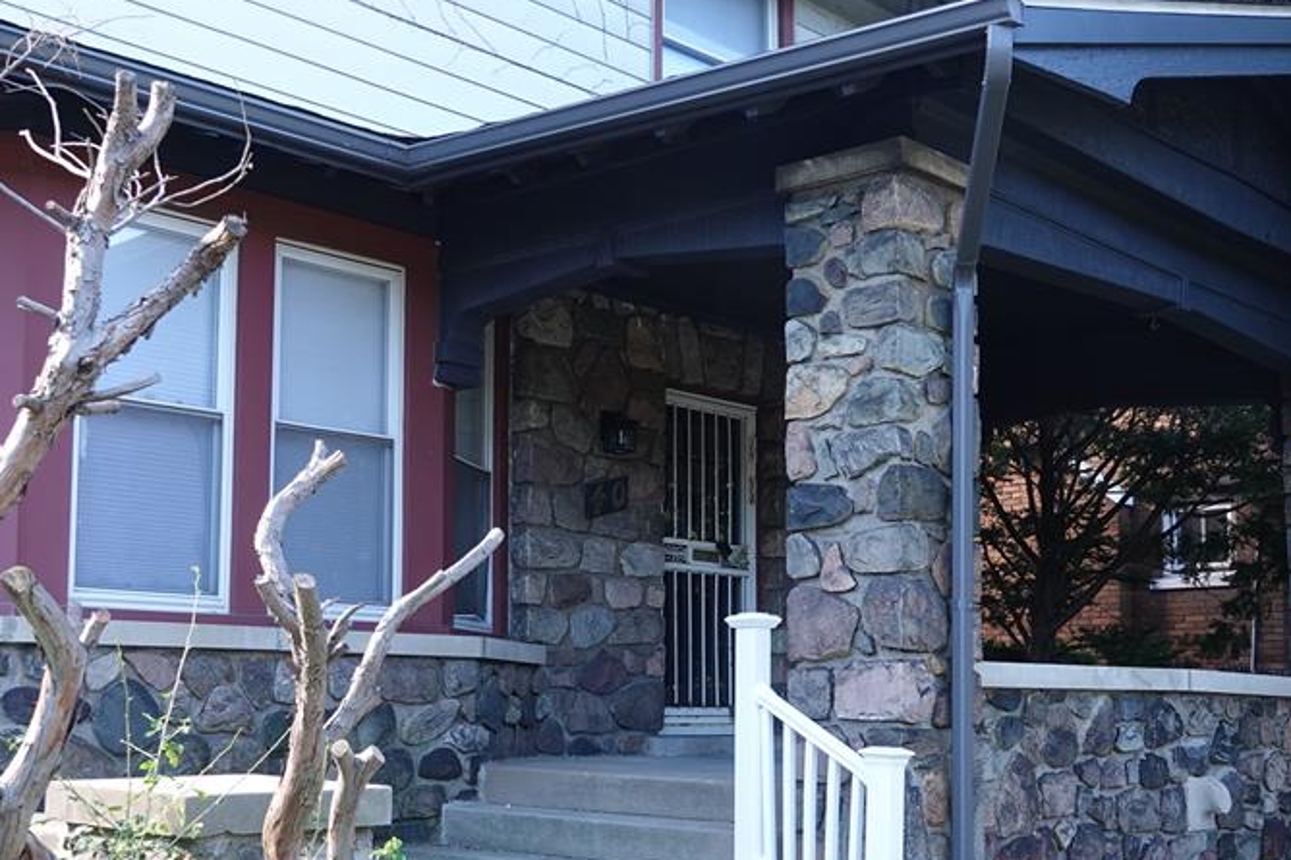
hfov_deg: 42.7
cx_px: 665
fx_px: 1649
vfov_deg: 29.1
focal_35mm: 46
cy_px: 553
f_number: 2.8
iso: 100
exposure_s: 1/100
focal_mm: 11.03
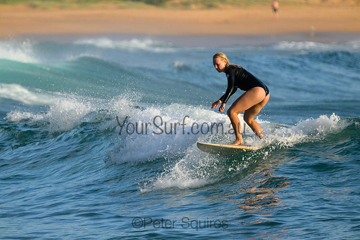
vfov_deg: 1.7
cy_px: 120
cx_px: 180
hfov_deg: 2.6
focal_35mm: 800
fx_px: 8001
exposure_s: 1/2000
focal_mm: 800
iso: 2500
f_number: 11
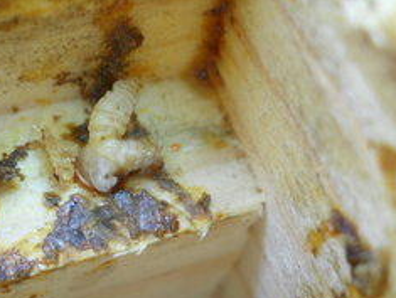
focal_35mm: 61
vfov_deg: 24.1
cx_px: 138
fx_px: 699
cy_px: 152
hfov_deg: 31.4
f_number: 3.1
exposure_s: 1/50
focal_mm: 6.72
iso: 80
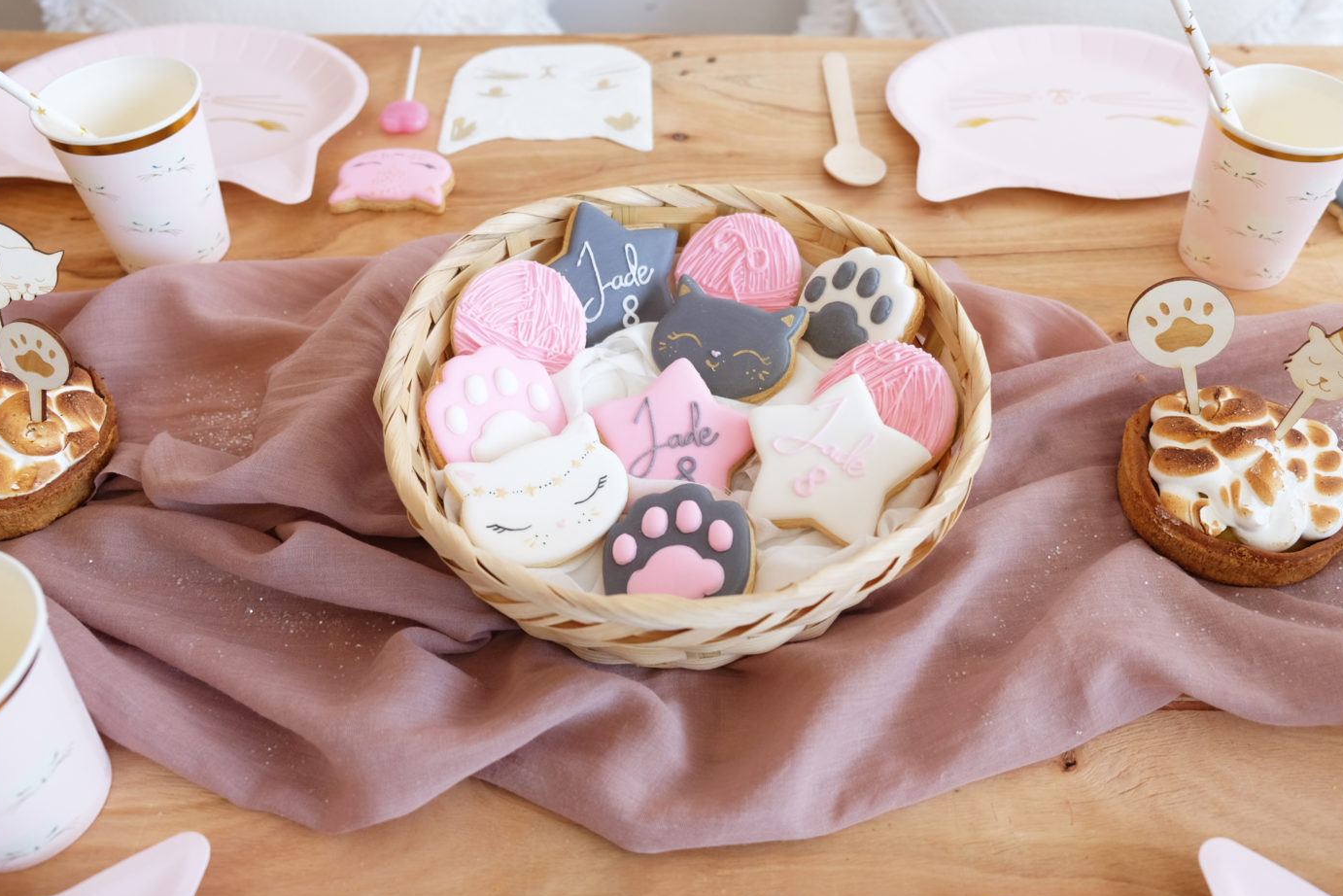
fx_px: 1119
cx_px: 687
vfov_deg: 43.6
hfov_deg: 61.9
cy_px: 409
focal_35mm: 30
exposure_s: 1/58
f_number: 2.8
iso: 200
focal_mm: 18
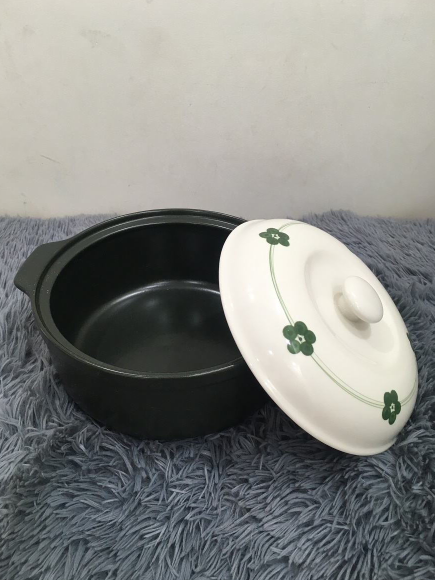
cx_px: 212
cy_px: 287
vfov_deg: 60.0
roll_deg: +0.4
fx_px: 503
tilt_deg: -39.8
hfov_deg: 46.8
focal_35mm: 30
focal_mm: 4.15
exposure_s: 1/33
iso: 80
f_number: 2.2
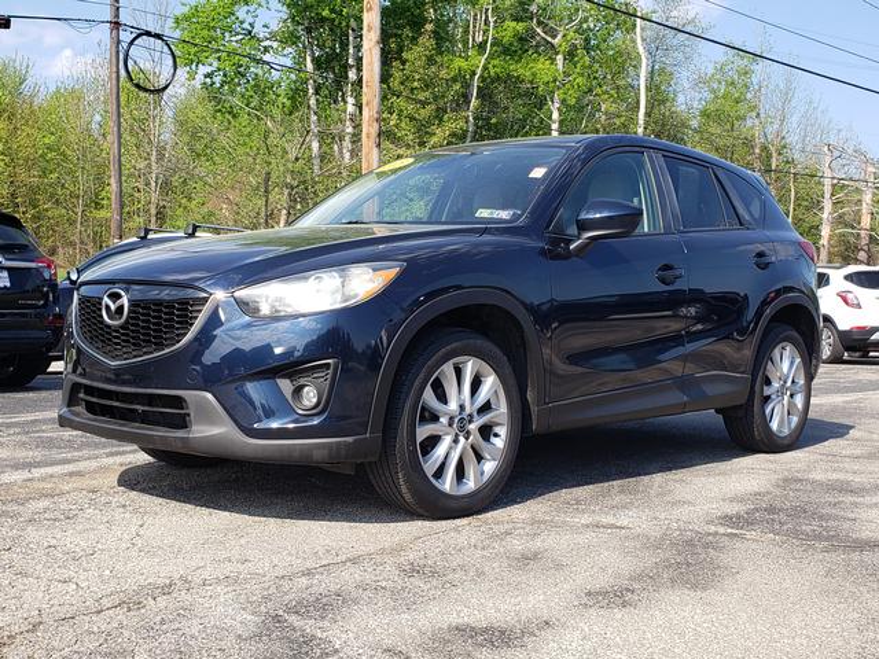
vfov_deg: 53.1
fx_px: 660
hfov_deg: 67.3
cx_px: 440
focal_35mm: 26
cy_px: 330
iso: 50
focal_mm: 4.3
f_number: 2.4
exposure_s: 1/763
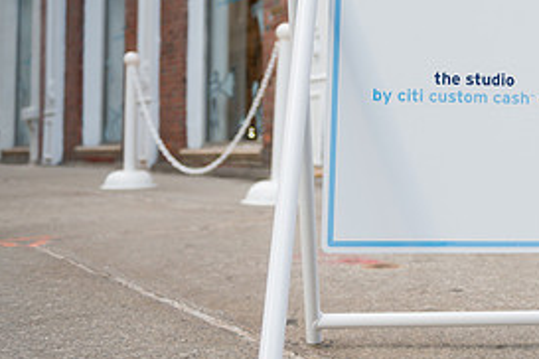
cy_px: 107
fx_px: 764
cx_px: 507
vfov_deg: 26.3
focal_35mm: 51
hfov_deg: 36.0
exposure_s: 1/500
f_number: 4
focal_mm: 24
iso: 250
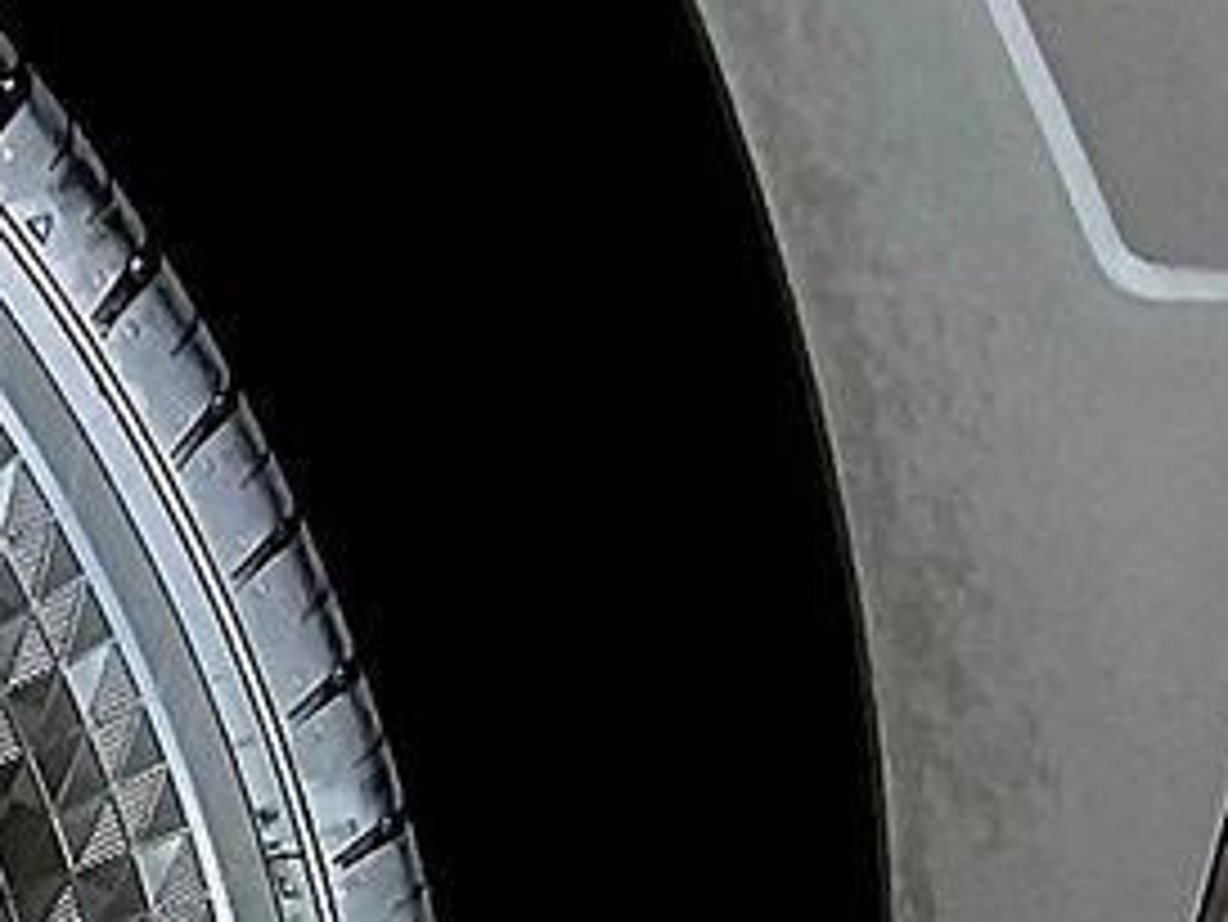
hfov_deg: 10.2
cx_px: -1633
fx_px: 6033
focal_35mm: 170
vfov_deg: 8.6
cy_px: 1322
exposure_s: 1/122
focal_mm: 3
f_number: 1.8
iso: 32
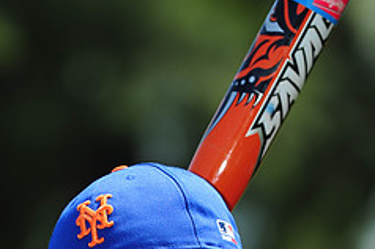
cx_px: 158
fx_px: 5076
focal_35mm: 488
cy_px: 418
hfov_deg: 4.2
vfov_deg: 2.8
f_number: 4.5
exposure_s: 1/1000
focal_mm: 200
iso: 200
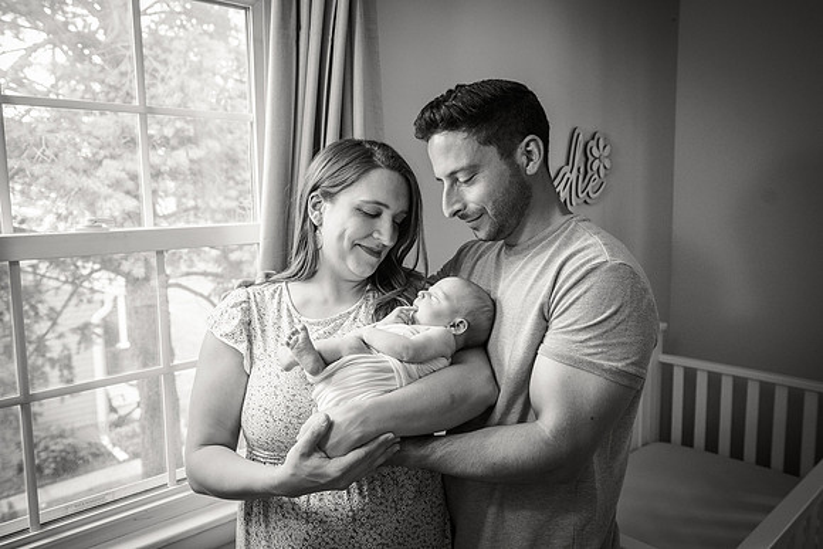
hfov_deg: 64.5
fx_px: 652
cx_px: 394
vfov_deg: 45.6
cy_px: 263
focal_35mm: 29
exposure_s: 1/125
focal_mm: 27
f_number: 4
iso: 1250
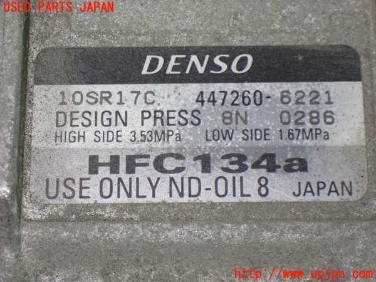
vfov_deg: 14.8
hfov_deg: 19.6
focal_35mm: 100
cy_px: 141
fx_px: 1086
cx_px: 188
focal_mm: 18
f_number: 4.9
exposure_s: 1/100
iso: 1600
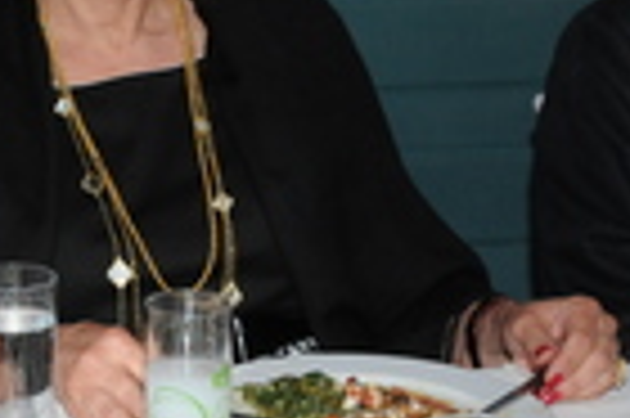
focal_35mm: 113
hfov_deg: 16.7
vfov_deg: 12.0
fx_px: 1975
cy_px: 74
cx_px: -284
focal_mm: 22
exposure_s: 1/60
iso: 800
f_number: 7.1
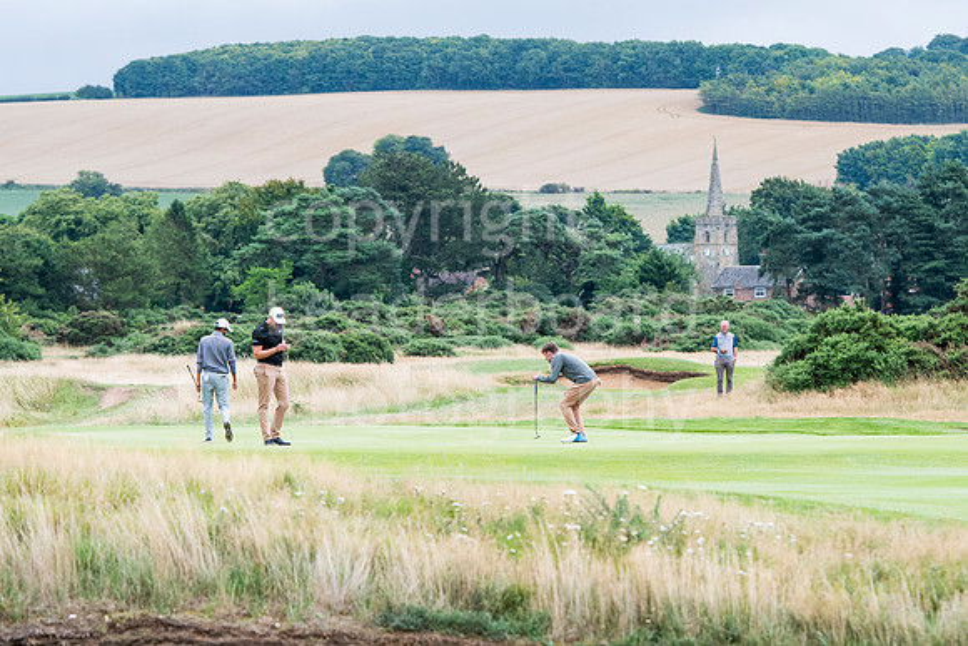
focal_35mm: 195
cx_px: 484
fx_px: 5244
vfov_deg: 7.0
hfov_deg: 10.5
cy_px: 323
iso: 1000
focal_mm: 130
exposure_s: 1/1600
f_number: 5.6
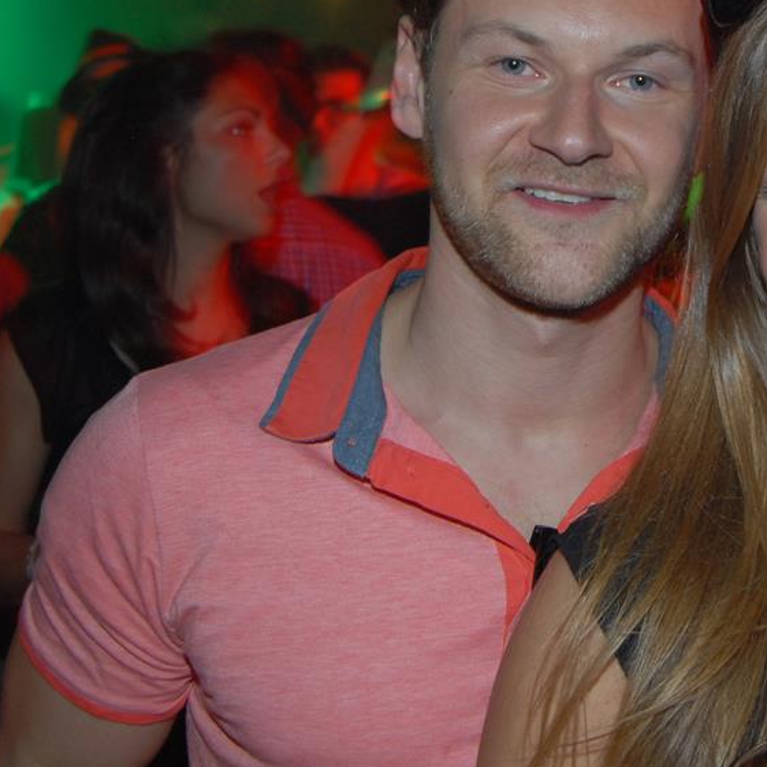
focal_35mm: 73
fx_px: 1830
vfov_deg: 23.6
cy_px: 273
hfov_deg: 23.1
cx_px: 682
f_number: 5.6
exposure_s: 1/6
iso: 400
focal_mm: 28
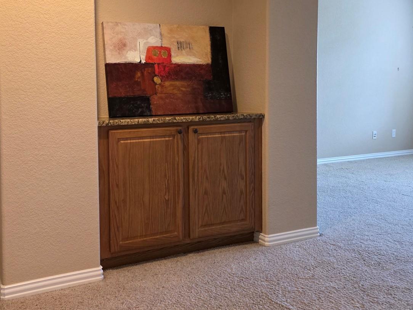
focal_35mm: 34
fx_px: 406
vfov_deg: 41.3
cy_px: 107
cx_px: 116
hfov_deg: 52.1
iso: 500
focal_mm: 6.3
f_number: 1.7
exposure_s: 1/120
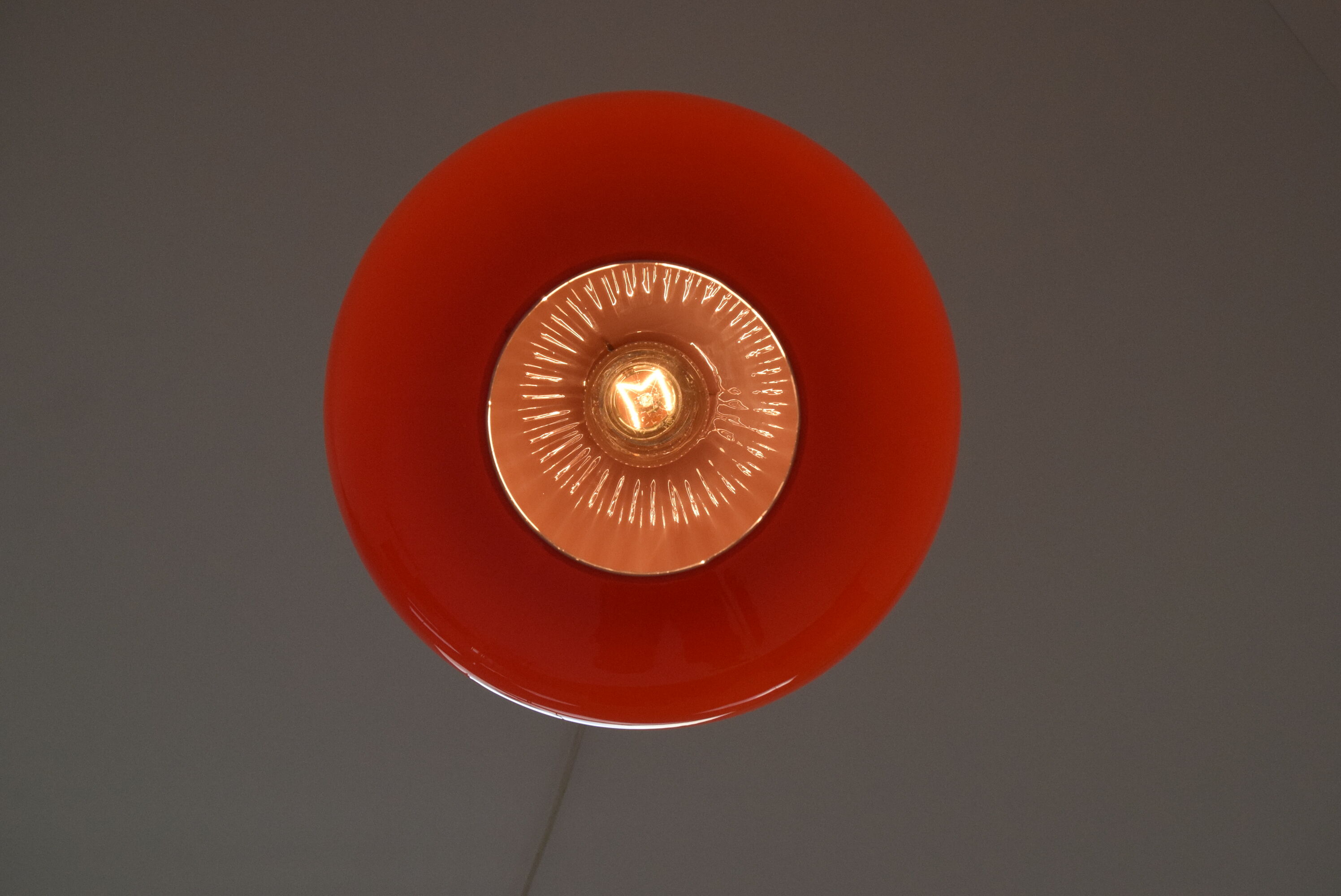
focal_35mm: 82
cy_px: 448
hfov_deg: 24.6
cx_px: 670
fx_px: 3075
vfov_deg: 16.6
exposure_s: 1/400
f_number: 10
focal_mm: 55
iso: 1600
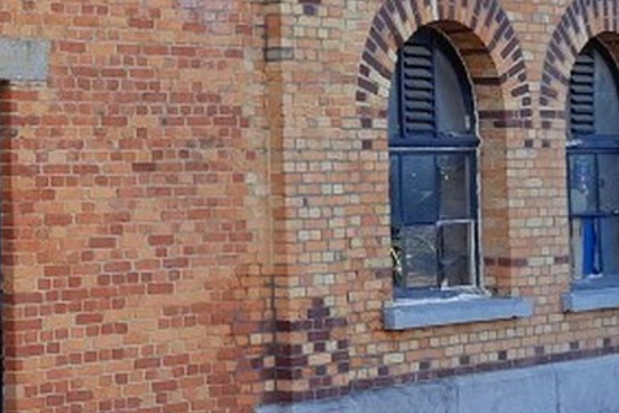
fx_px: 1686
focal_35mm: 98
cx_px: -157
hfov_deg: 19.4
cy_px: 69
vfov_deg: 13.9
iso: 40
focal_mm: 3.93
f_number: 1.7
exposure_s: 1/281
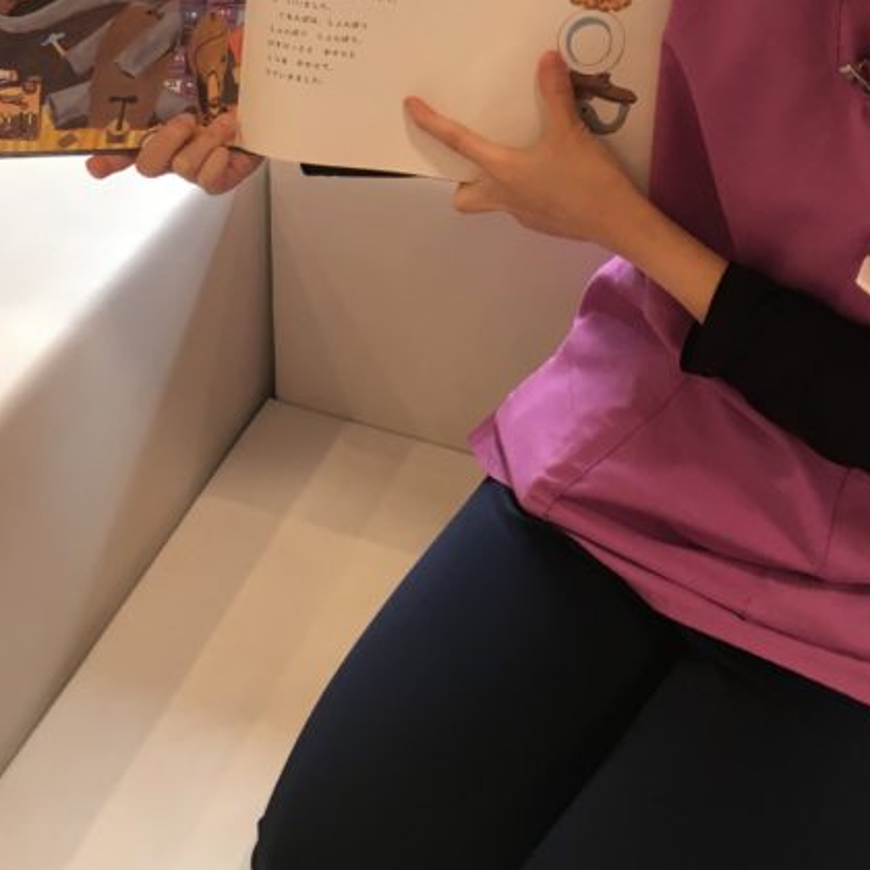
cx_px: 481
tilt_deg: -28.7
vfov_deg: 26.7
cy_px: 4
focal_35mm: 61
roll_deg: -2.0
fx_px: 1735
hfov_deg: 28.1
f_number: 2.2
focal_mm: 4.15
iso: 25
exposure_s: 1/30
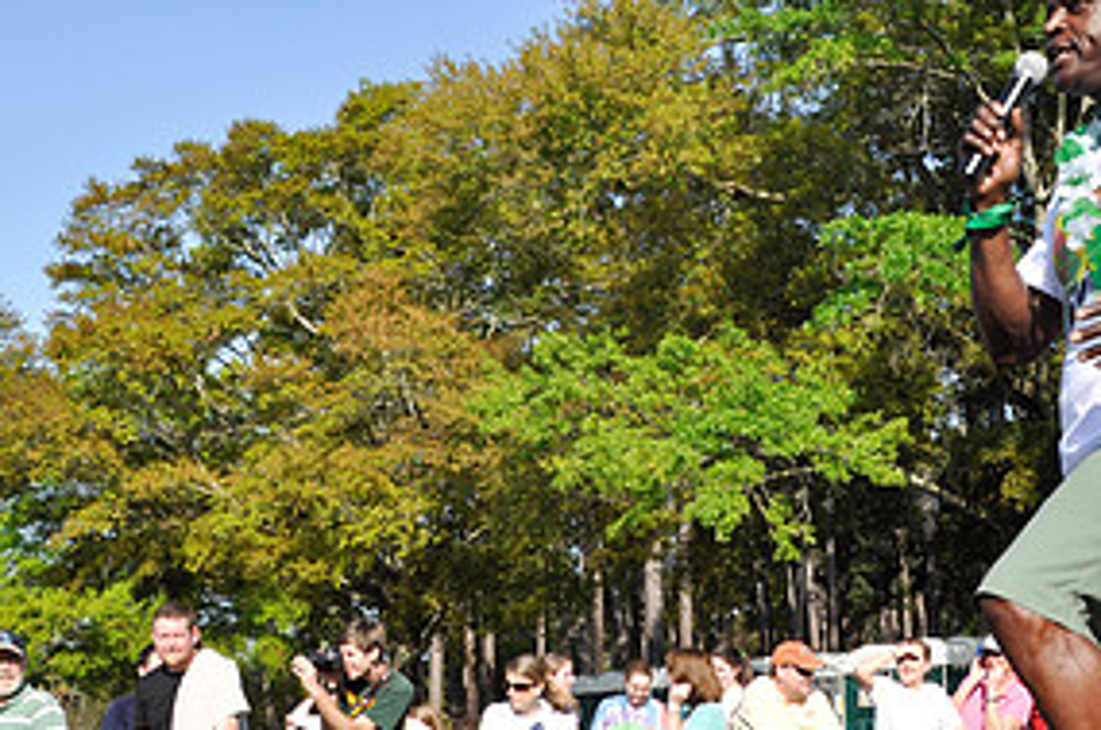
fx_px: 1679
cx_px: 684
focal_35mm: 55
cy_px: 492
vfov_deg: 24.4
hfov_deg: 36.1
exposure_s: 1/1250
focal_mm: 18
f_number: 8
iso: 400
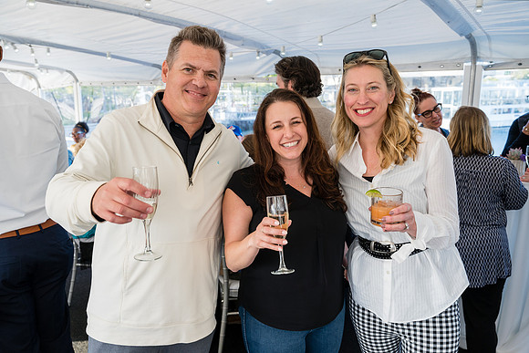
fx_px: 451
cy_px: 176
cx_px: 264
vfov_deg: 42.7
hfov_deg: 60.8
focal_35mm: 31
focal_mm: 30.7
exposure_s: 1/160
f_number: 5
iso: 400
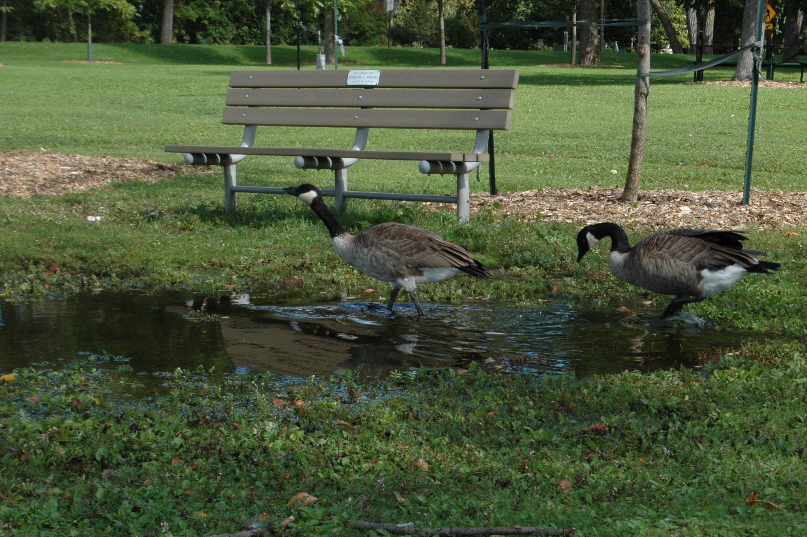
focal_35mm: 82
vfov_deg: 16.5
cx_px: 404
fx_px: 1848
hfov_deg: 24.6
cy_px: 268
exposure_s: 1/125
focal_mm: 55
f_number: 18
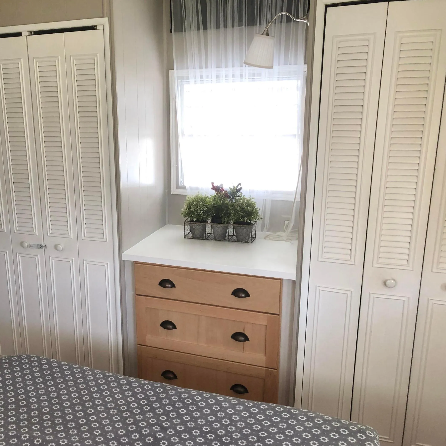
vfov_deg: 48.4
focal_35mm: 34
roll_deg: +1.5
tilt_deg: -15.5
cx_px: 142
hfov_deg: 47.5
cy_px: 229
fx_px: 496
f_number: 1.8
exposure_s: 1/40
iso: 25
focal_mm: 3.99
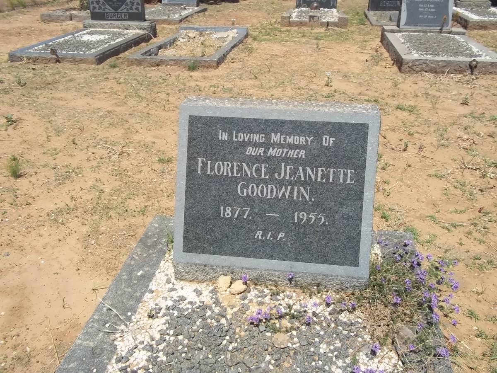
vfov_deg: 44.2
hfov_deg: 56.8
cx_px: 248
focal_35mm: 32
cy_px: 186
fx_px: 459
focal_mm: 5.7
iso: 80
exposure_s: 1/500
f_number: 5.5
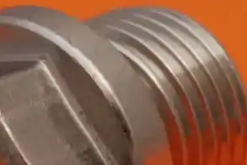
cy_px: 175
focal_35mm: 352
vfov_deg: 3.9
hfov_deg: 5.8
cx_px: 75
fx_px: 2416
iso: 100
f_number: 45
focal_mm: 90
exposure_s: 1.5
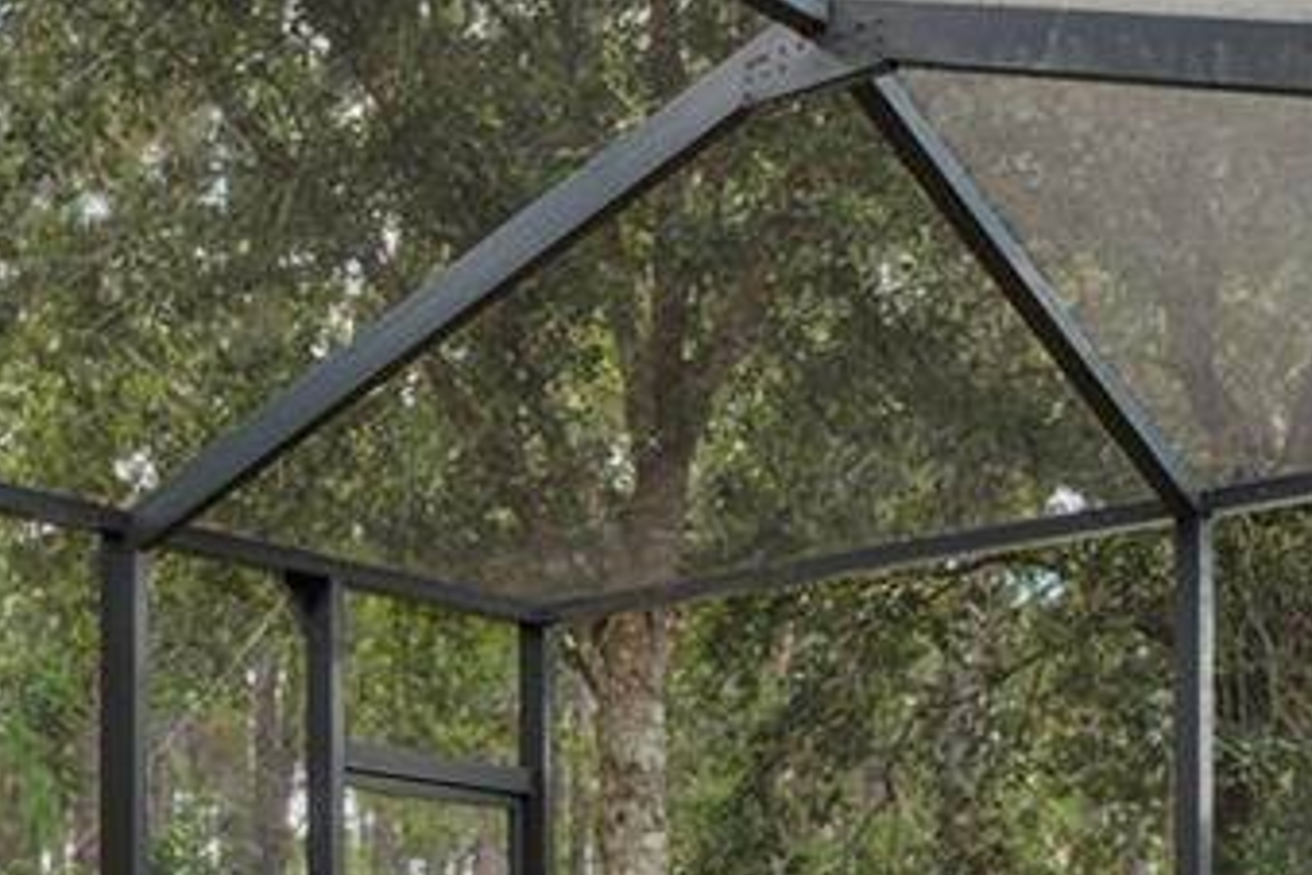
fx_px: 2405
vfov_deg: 19.4
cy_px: 1065
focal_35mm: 66
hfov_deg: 25.6
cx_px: -449
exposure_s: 1/125
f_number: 8
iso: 400
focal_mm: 14
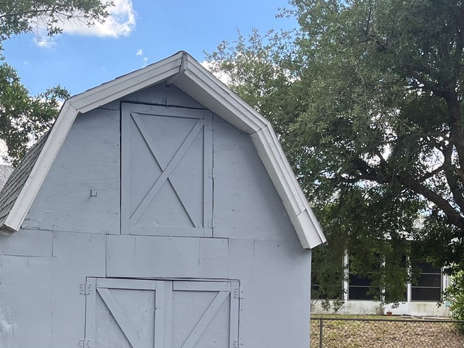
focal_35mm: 60
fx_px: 804
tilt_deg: -3.7
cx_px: 147
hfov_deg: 31.9
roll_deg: +0.9
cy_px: 331
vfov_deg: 23.6
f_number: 1.6
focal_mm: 5.1
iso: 50
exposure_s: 1/718
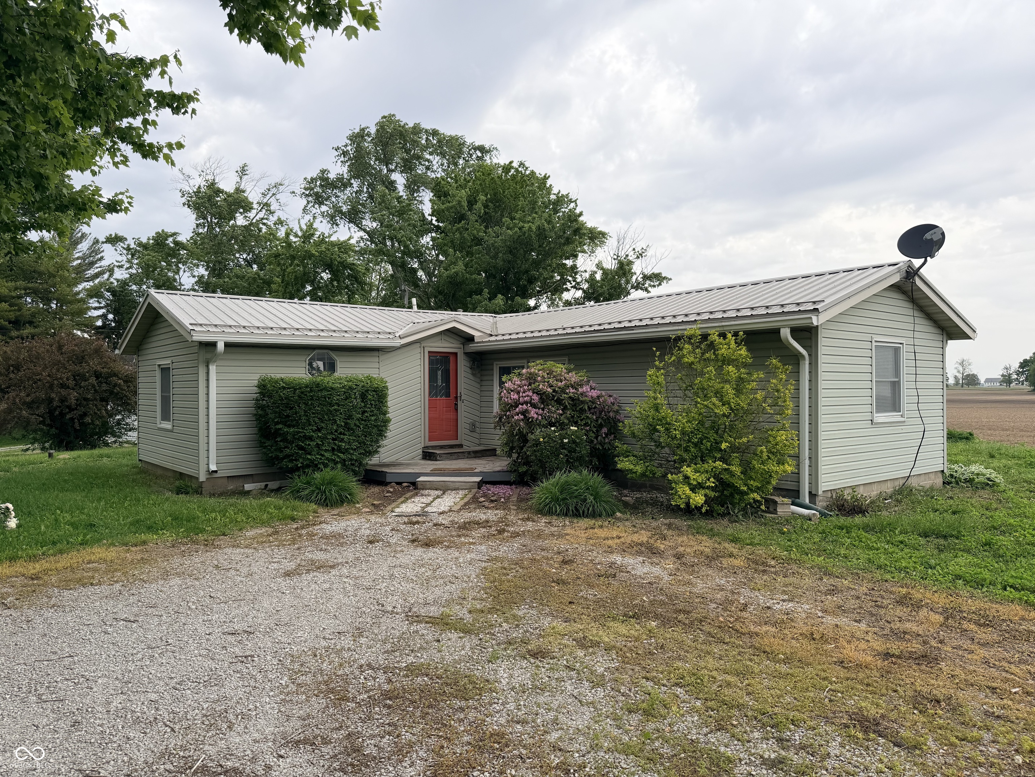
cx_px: 518
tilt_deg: -0.4
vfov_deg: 56.8
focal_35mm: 24
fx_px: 718
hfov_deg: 71.6
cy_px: 388
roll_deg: +0.6
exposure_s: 1/2525
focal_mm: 6.76
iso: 80
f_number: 1.78
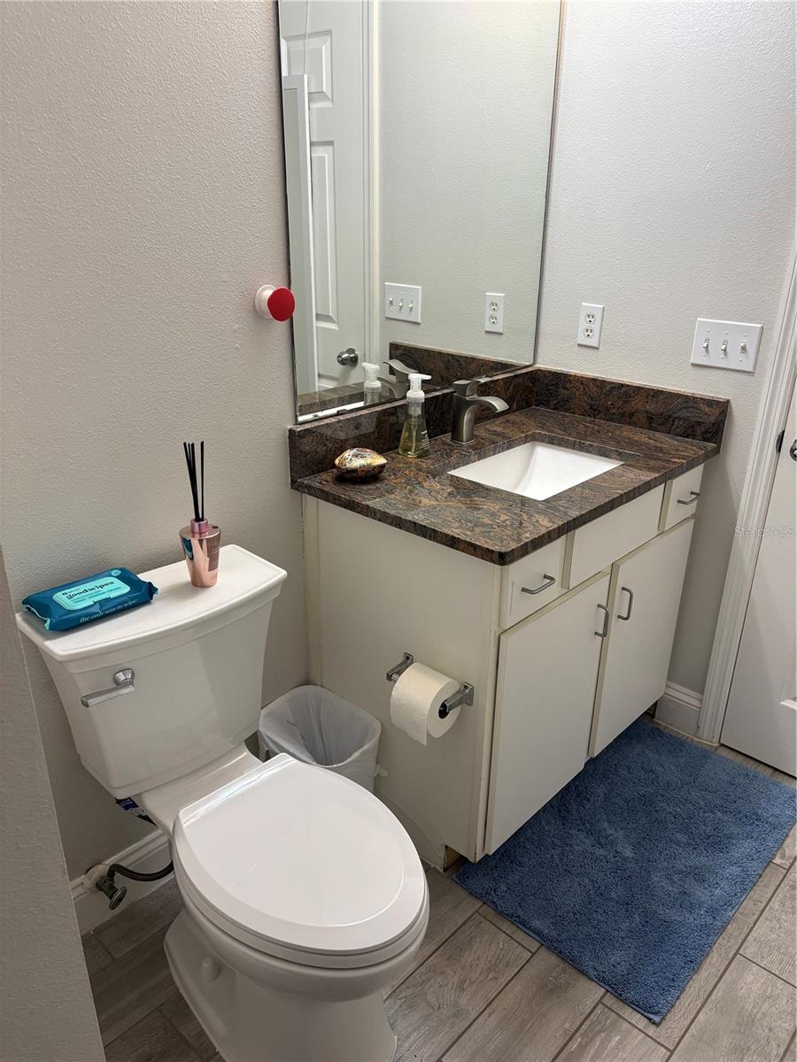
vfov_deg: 67.3
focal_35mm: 26
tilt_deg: -22.8
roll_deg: -2.1
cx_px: 398
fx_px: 798
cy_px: 531
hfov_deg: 53.1
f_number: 1.6
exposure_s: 1/120
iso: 64
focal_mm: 5.96
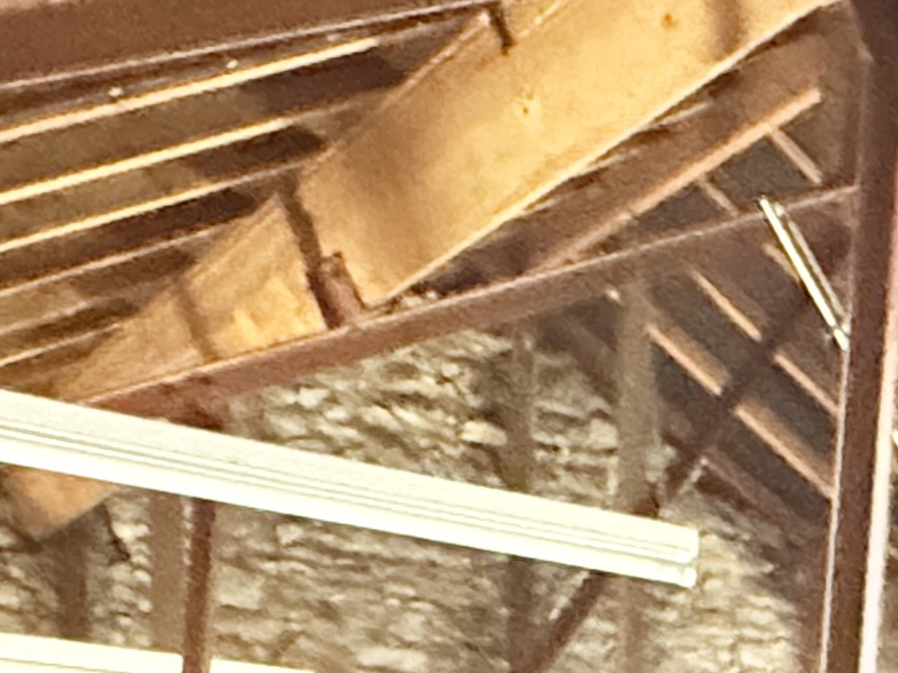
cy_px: 1196
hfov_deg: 21.6
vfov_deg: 15.3
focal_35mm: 84
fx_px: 2179
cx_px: 1081
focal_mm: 2.22
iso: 2500
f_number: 2.2
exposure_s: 1/30
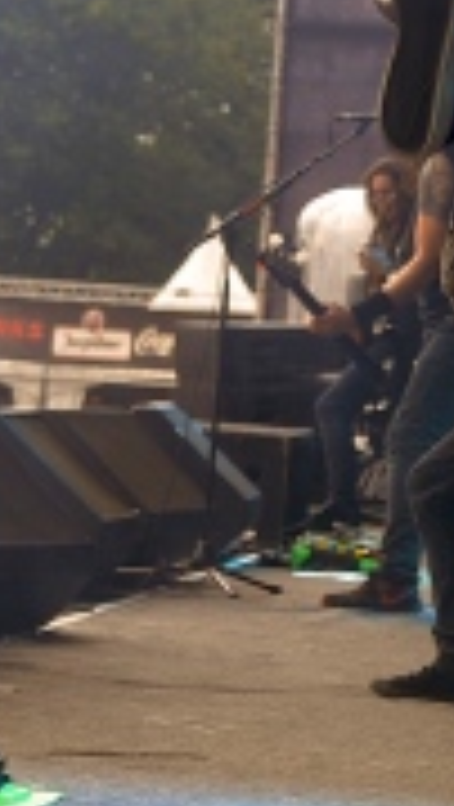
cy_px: 268
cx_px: 265
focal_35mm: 210
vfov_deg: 10.2
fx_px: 4484
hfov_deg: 5.8
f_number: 4.5
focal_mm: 50
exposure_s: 1/250
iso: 200
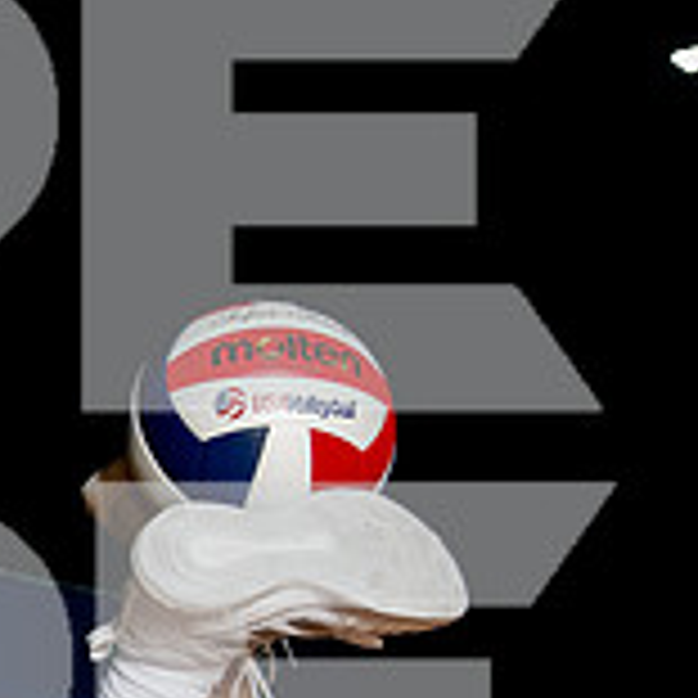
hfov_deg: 14.5
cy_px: 723
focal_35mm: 107
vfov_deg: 15.9
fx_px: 2441
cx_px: -531
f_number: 5.6
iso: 250
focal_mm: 32
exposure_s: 1/200
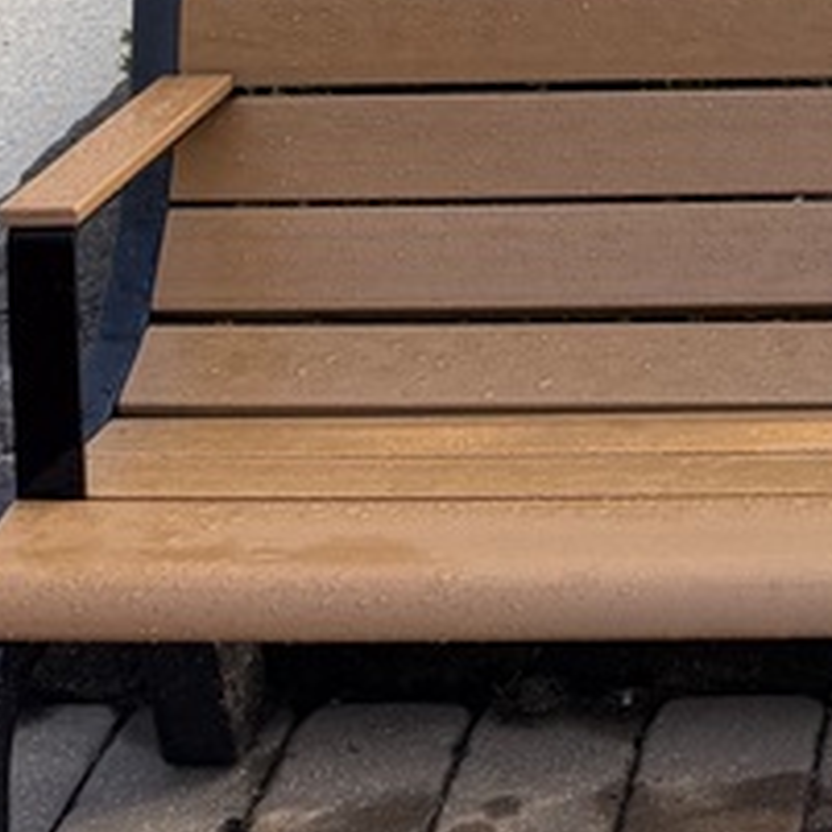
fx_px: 2937
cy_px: -592
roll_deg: -1.3
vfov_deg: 14.5
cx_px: 1159
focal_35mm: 108
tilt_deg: -5.2
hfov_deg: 15.2
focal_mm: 6.76
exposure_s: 1/898
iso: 80
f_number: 1.78
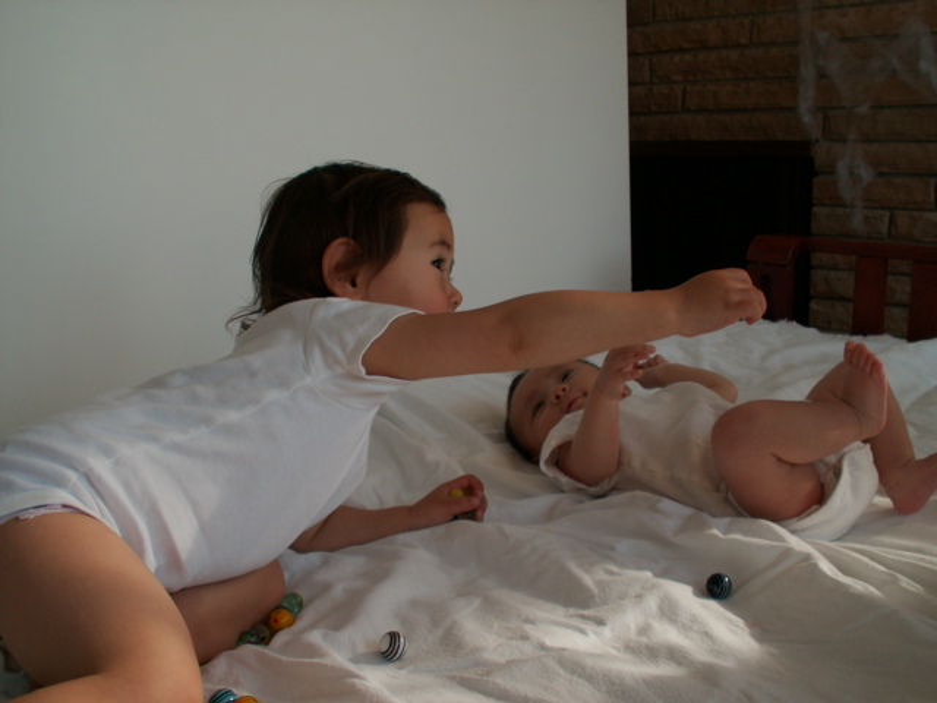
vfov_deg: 40.7
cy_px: 352
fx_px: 947
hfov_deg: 52.6
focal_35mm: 35
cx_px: 468
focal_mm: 5.86
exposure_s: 1/250
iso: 50
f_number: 2.8
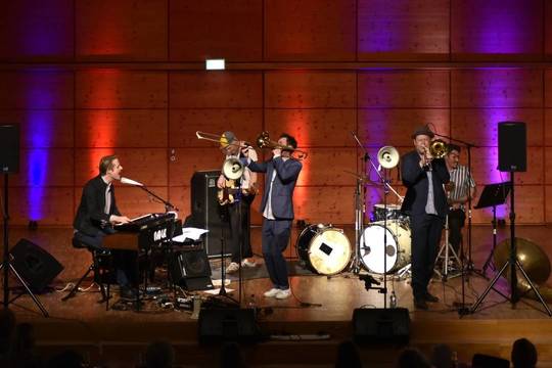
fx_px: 1871
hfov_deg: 16.8
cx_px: 276
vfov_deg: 11.2
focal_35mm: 122
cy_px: 184
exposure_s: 1/100
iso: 2000
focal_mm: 122
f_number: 4.2
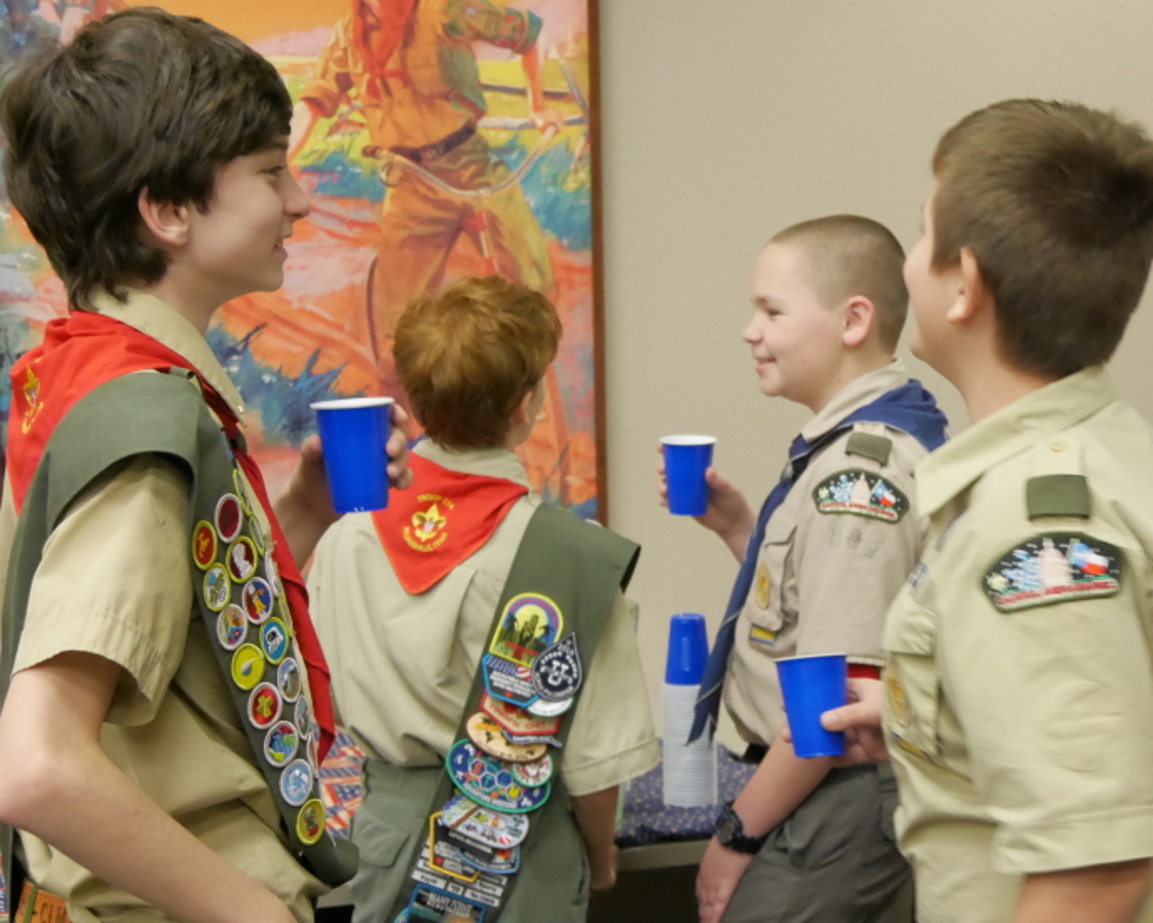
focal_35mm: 77
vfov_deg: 19.9
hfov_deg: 24.7
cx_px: 647
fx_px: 2628
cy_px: 493
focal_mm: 34
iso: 5000
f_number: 4.5
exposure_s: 1/125
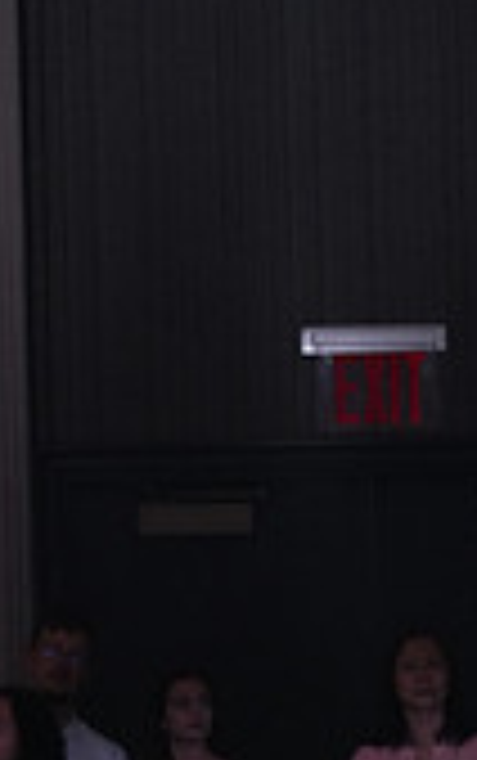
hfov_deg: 3.6
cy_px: 1025
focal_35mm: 367
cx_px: 722
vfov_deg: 5.7
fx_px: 7614
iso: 4000
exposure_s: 1/400
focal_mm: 105
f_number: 4
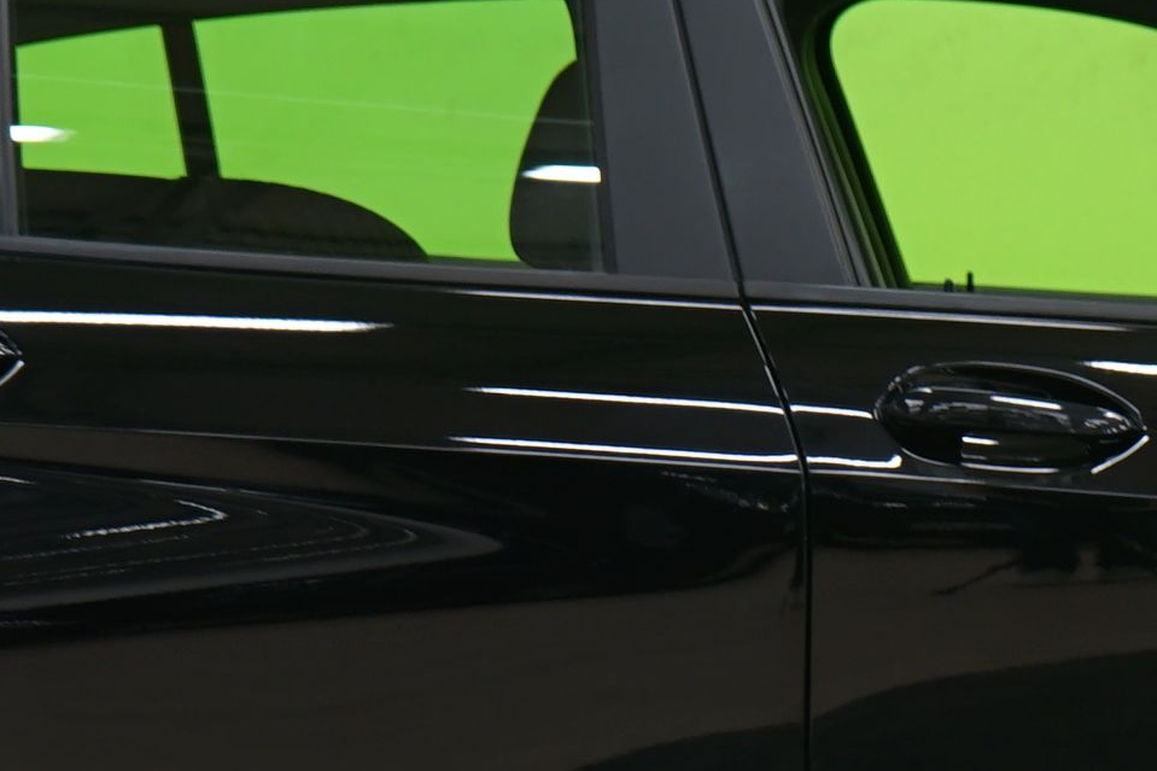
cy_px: 572
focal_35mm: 197
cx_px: 1080
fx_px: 6330
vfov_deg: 7.0
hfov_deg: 10.4
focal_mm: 48
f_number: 4.5
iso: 400
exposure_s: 1/8
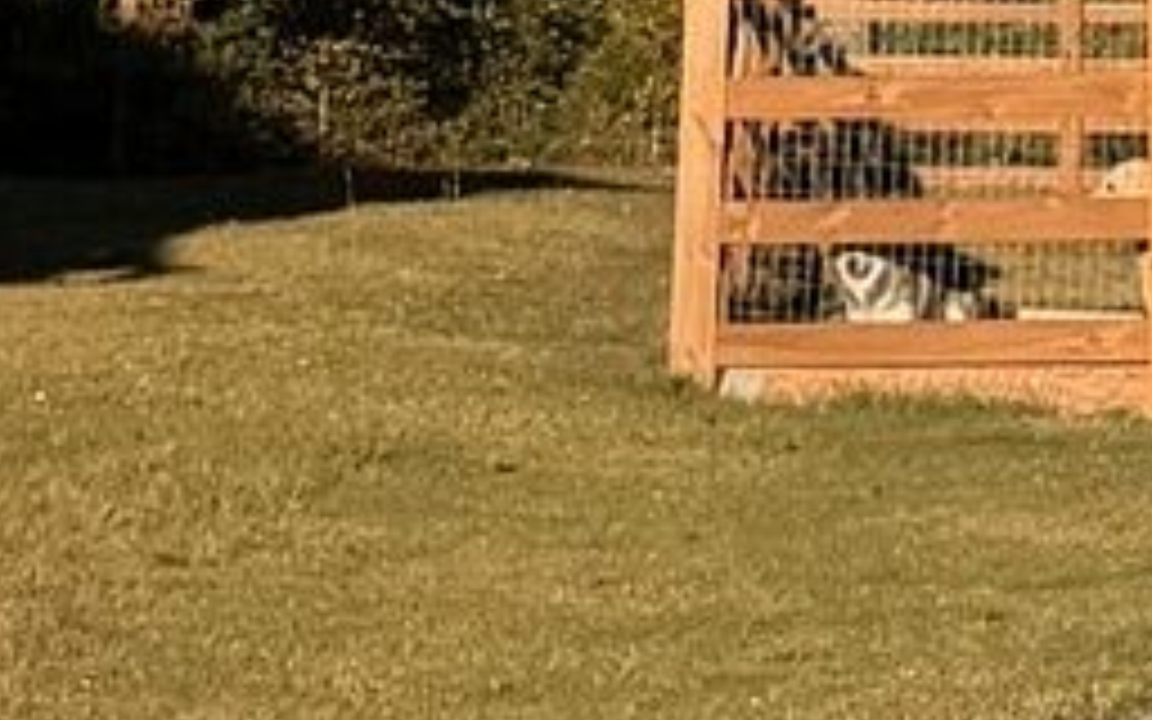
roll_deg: +0.2
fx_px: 7190
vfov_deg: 5.7
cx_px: 3051
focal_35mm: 229
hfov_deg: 8.2
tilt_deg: +2.1
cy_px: -202
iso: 80
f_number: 1.78
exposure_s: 1/10309
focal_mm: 6.76
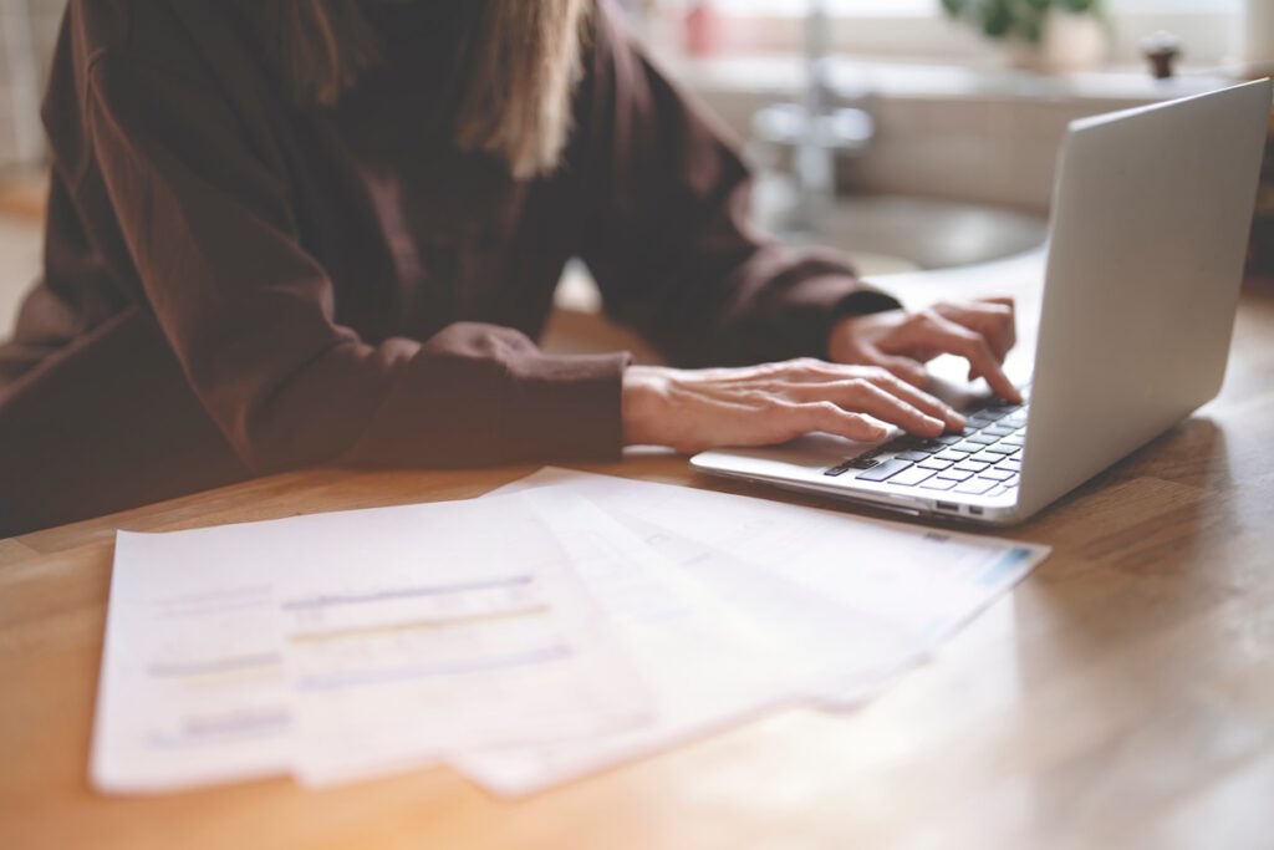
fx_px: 1770
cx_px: 637
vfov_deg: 27.0
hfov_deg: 39.6
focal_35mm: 50
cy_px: 425
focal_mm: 50
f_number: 1.2
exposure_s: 1/500
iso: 500
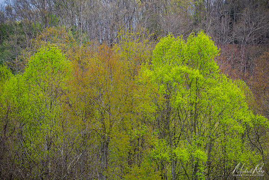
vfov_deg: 4.9
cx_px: 134
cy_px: 90
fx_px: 2093
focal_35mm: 280
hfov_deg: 7.4
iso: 100
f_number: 8
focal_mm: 280
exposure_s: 1/80
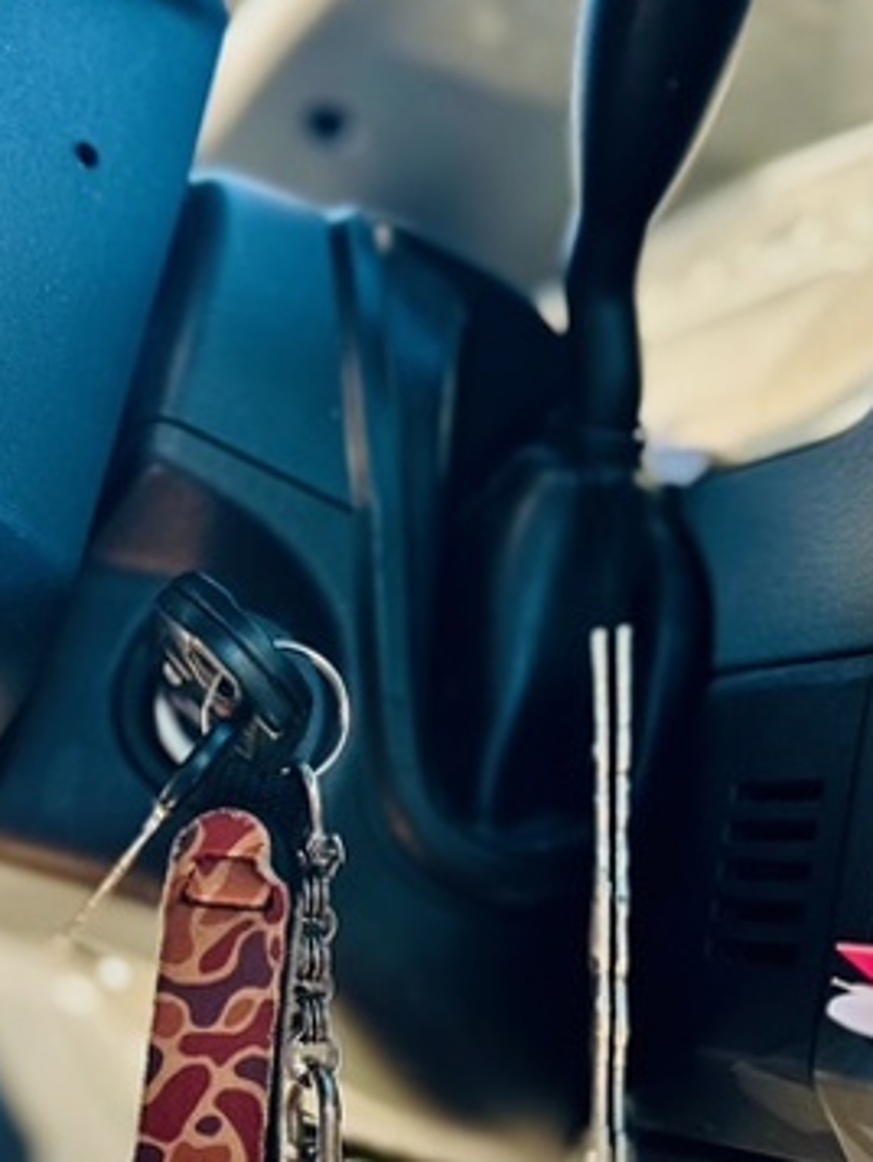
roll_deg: +0.2
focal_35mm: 47
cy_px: 885
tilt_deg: -1.5
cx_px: 252
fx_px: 1579
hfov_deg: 30.5
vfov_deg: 39.2
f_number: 1.78
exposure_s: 1/121
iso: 64
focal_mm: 6.86
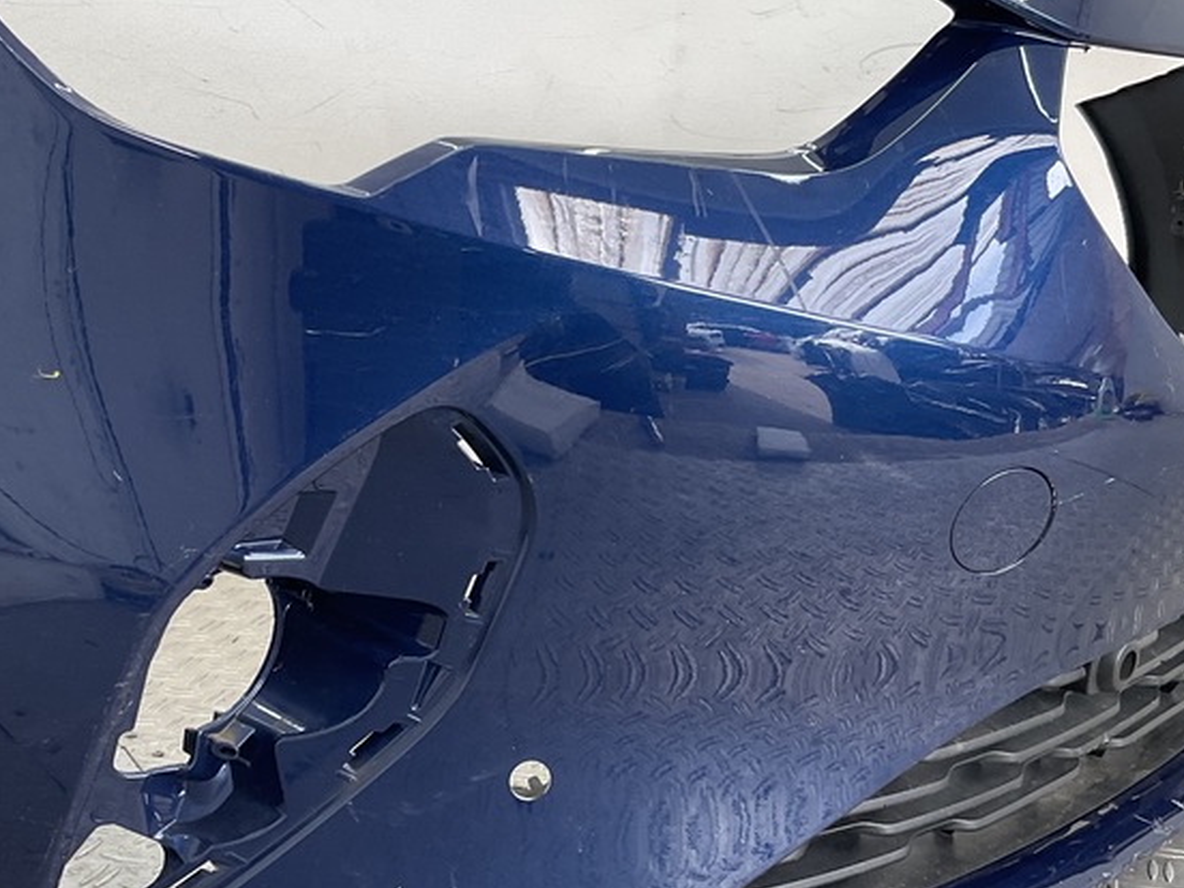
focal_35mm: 53
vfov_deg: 27.5
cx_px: 510
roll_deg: -3.6
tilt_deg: -15.1
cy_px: 500
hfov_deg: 36.1
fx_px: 1813
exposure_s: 1/120
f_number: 1.8
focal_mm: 3
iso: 25
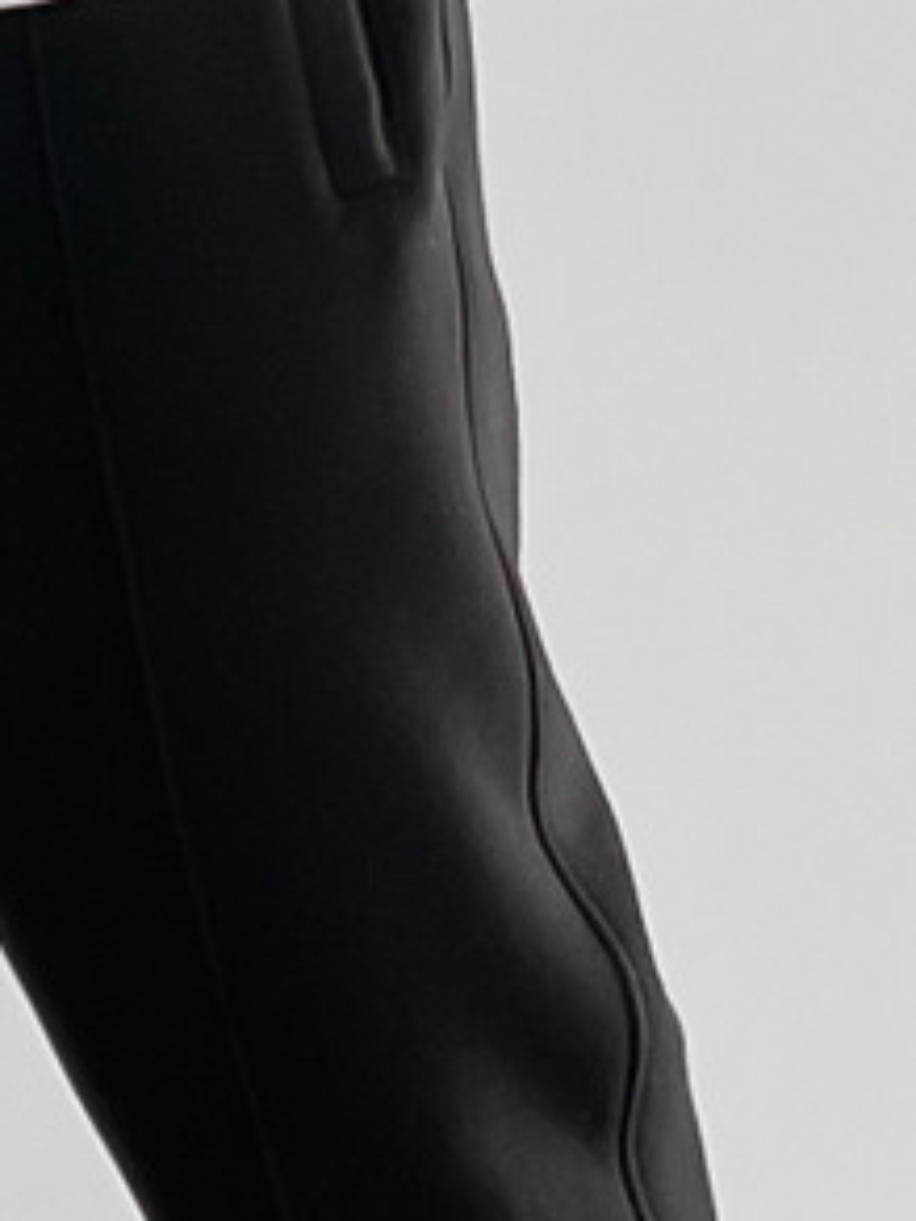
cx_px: -146
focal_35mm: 159
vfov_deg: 12.0
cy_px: -514
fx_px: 5610
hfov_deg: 9.2
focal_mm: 3
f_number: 1.8
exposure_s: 1/120
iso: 32
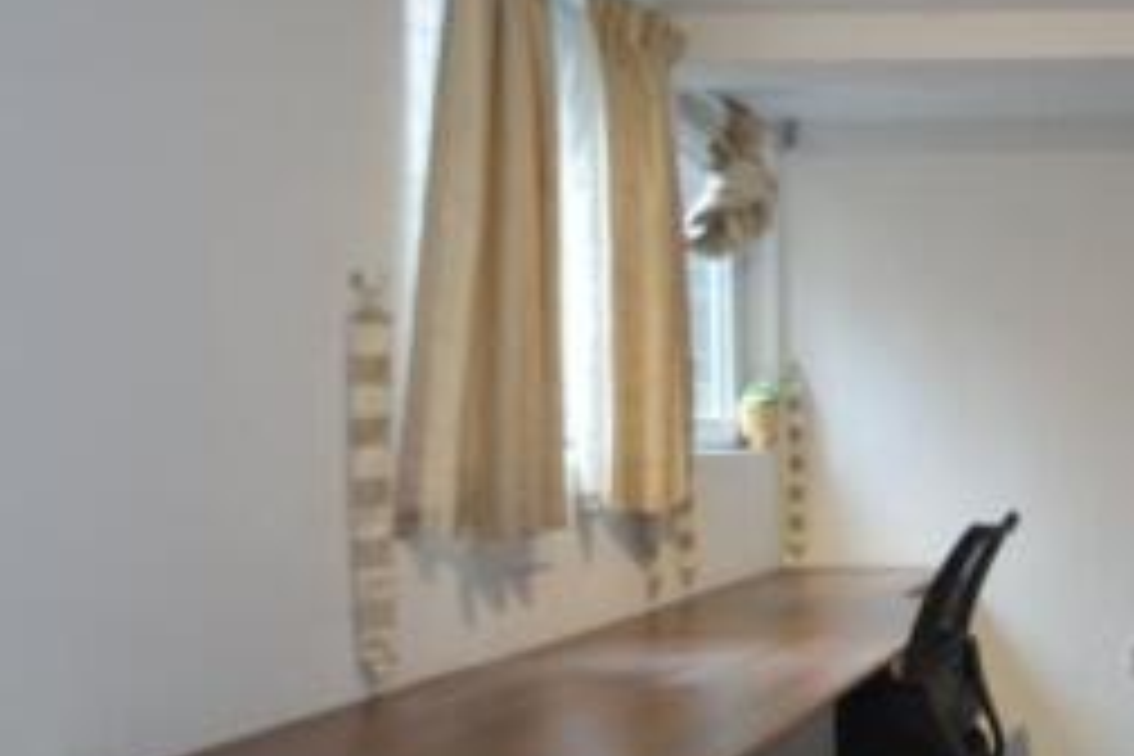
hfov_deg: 40.3
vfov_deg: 33.9
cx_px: 1242
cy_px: 502
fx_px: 1228
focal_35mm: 39
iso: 800
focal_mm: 10
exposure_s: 1/45
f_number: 3.5
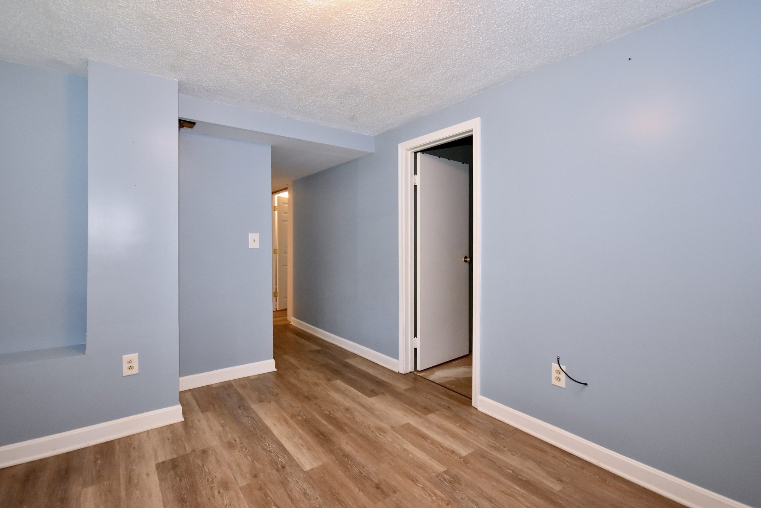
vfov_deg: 77.3
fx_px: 317
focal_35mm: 15
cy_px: 254
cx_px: 380
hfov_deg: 100.4
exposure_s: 1/60
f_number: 4
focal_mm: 10
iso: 2000
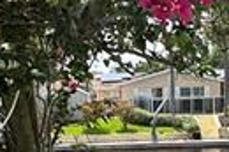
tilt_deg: -4.7
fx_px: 730
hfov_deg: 17.6
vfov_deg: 11.7
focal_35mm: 115
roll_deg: +2.2
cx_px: 33
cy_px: 157
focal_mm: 2.22
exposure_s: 1/756
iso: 40
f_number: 2.2
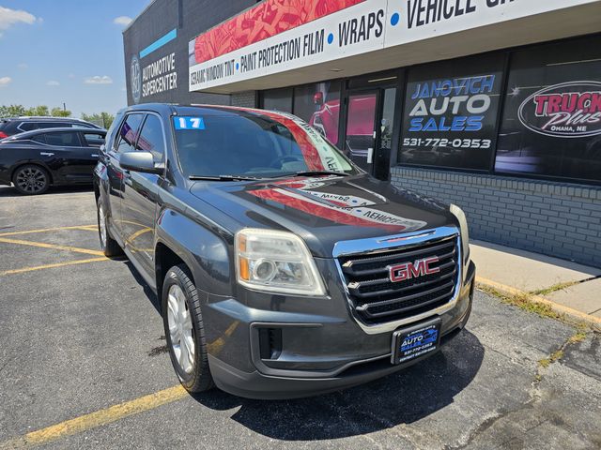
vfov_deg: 58.9
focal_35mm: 23
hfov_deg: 73.9
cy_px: 225
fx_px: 399
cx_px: 300
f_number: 1.7
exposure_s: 1/585
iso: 10
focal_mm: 6.3
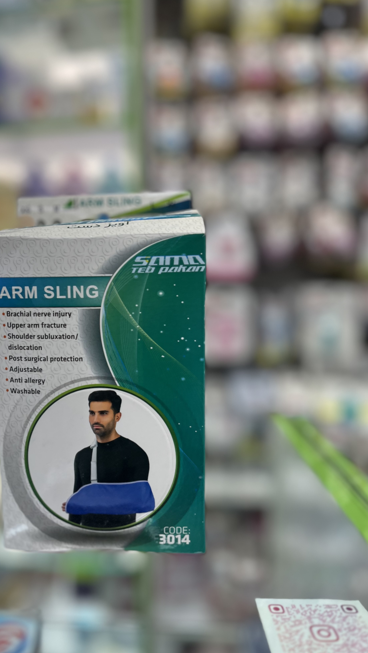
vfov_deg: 66.1
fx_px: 503
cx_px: 119
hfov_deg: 39.6
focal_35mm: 29
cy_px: 324
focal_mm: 5.1
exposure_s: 1/100
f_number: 1.6
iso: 64
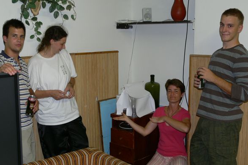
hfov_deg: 38.9
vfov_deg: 26.5
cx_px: 123
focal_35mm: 51
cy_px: 88
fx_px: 351
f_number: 2.8
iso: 100
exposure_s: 1/30
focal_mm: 9
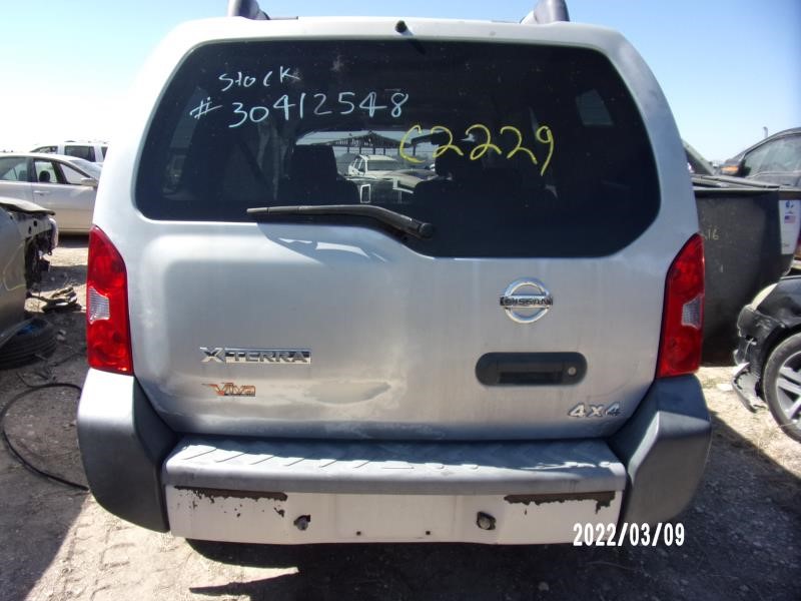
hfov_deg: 71.6
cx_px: 400
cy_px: 300
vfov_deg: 56.8
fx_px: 555
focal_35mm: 24
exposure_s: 1/680
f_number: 3.3
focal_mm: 4.3
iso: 80
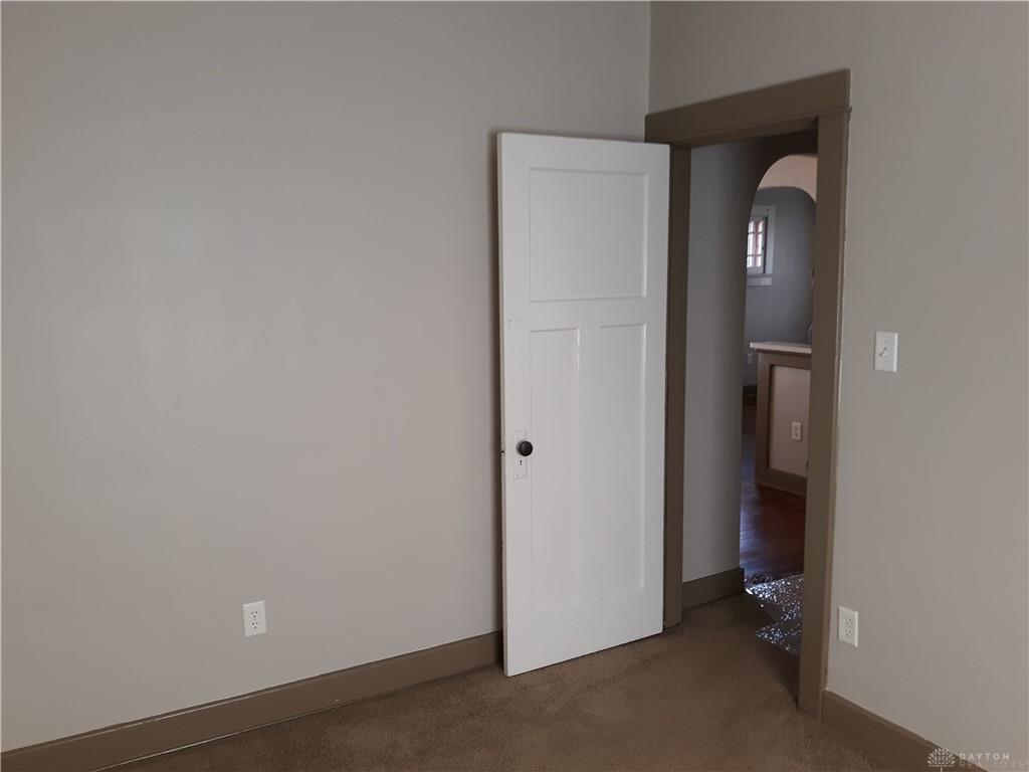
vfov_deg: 49.7
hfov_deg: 63.4
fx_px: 832
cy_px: 386
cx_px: 514
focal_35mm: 28
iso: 64
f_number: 1.7
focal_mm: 3.7
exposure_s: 1/40
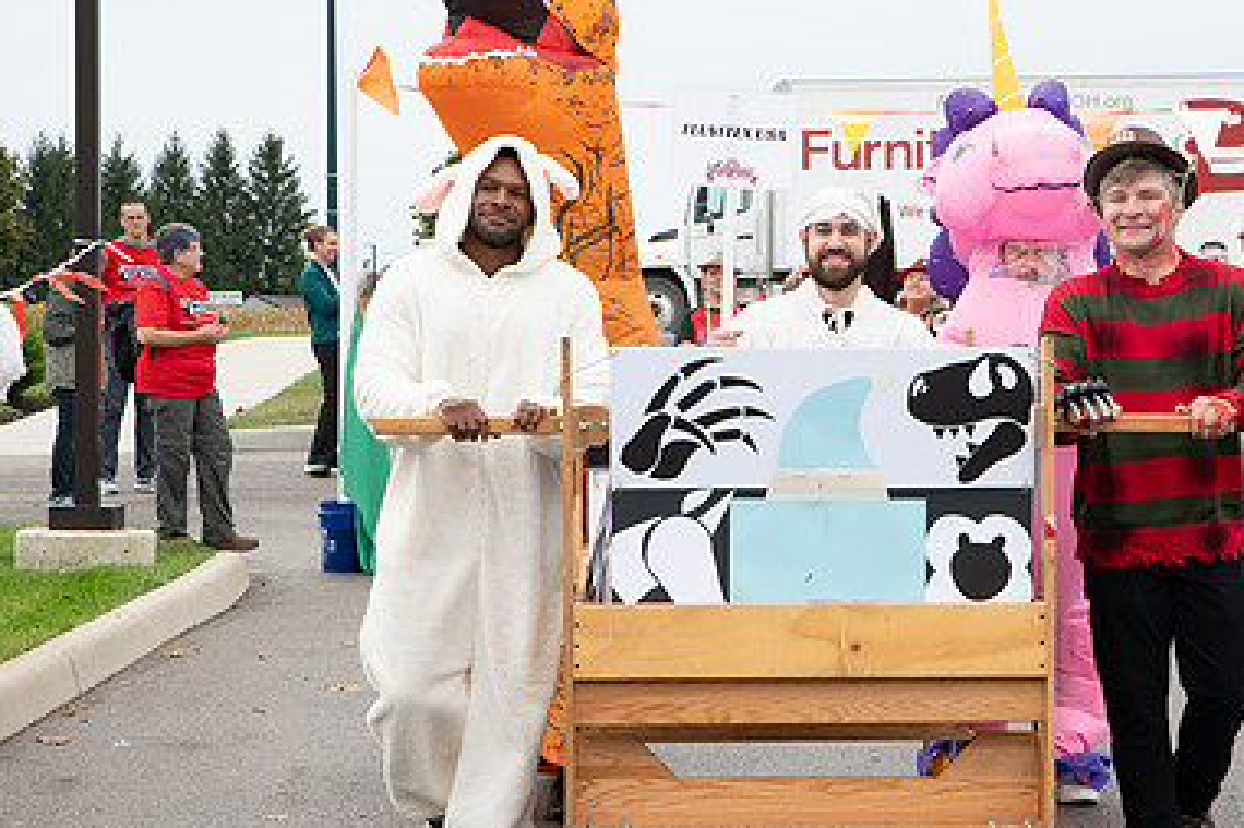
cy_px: 464
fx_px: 4317
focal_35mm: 125
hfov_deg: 16.3
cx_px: 910
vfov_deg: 11.0
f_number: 10
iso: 640
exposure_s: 1/200
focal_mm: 70
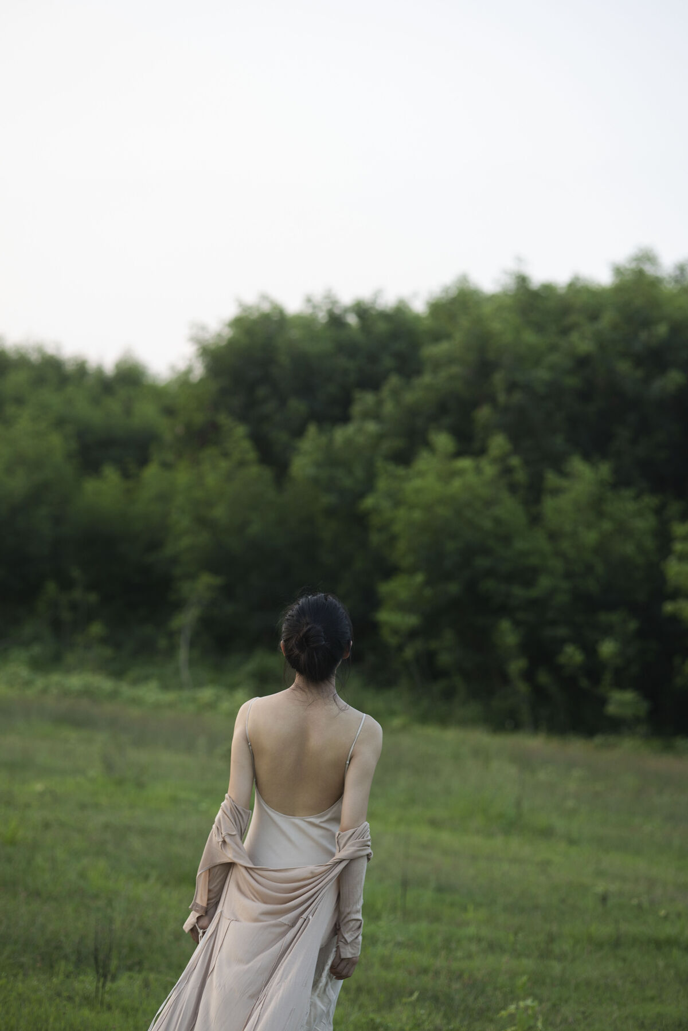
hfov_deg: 16.1
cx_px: 344
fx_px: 2436
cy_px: 516
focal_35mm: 85
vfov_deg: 23.9
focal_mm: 85
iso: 125
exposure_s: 1/125
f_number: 2.8
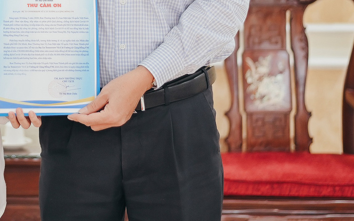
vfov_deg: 9.8
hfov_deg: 15.5
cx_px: 29
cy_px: -24
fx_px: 1283
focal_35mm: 133
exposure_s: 1/200
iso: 1000
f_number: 1.8
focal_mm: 50
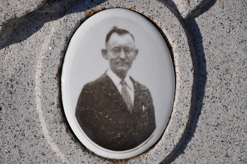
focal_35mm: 147
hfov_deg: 14.0
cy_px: 82
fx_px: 1007
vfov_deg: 9.3
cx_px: 124
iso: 200
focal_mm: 98
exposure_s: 1/250
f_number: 8
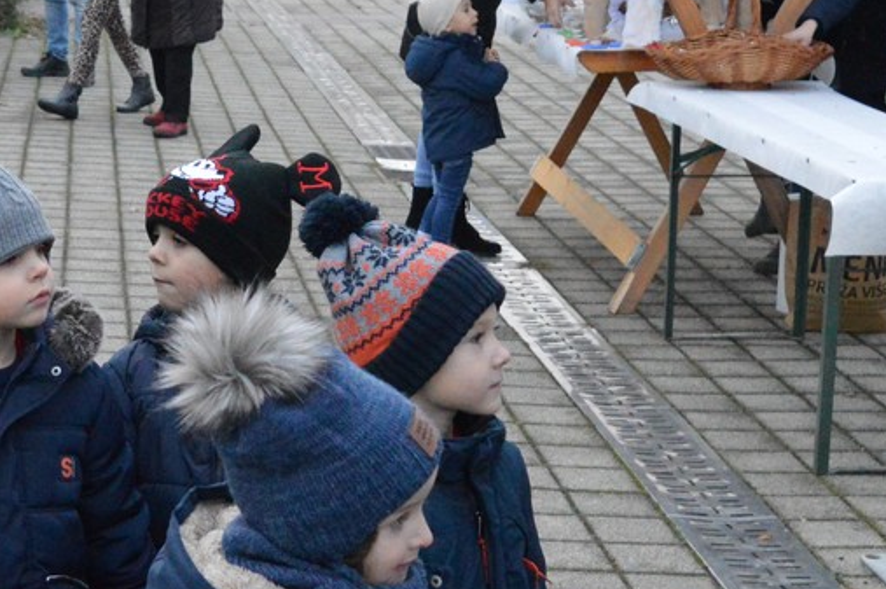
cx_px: 131
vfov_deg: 14.2
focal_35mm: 96
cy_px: 210
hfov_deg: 20.9
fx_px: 2360
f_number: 4
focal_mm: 20
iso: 3200
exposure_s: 1/640
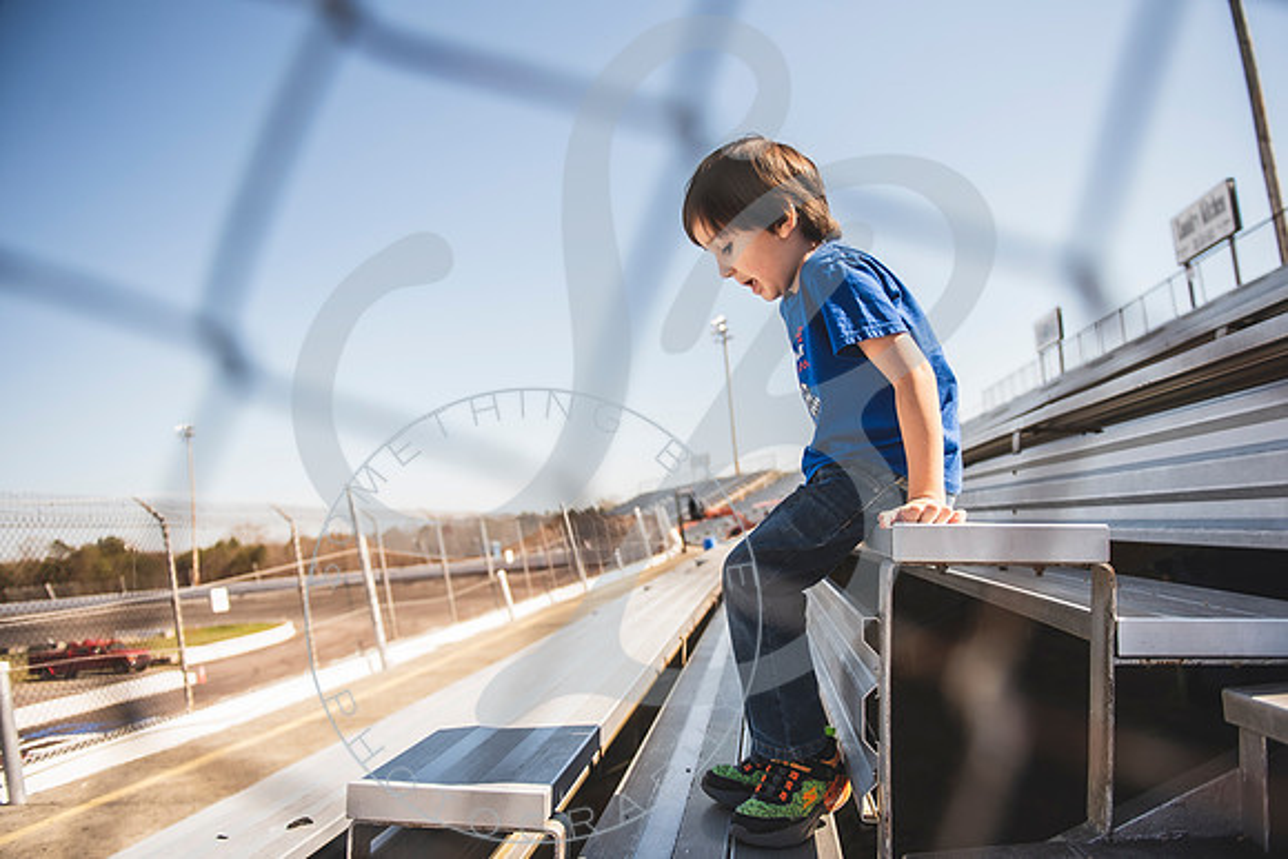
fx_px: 923
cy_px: 428
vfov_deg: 49.9
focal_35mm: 26
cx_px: 671
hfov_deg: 69.8
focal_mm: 24
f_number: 2.8
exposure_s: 1/1600
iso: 100
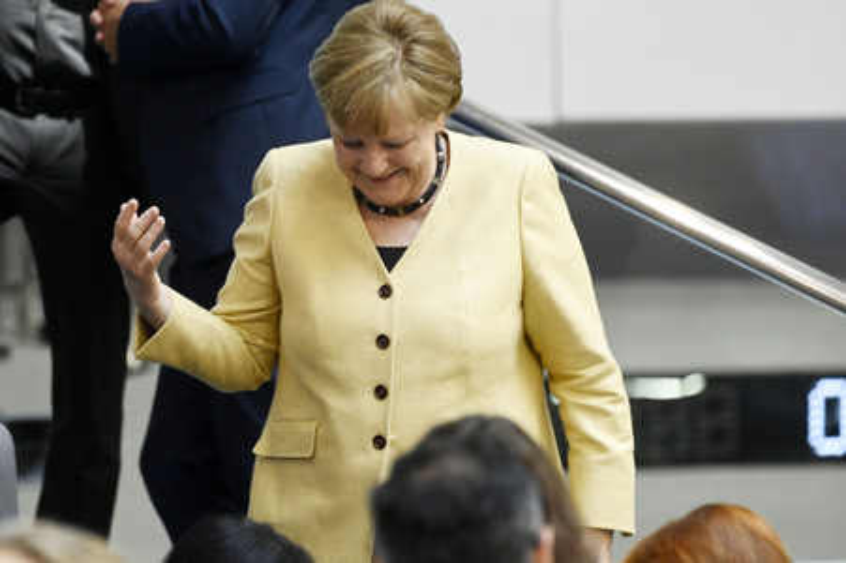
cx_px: 423
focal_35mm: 390
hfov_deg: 5.3
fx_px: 9158
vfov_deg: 3.5
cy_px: 282
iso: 8000
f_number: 5.6
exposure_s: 1/200
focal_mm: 390
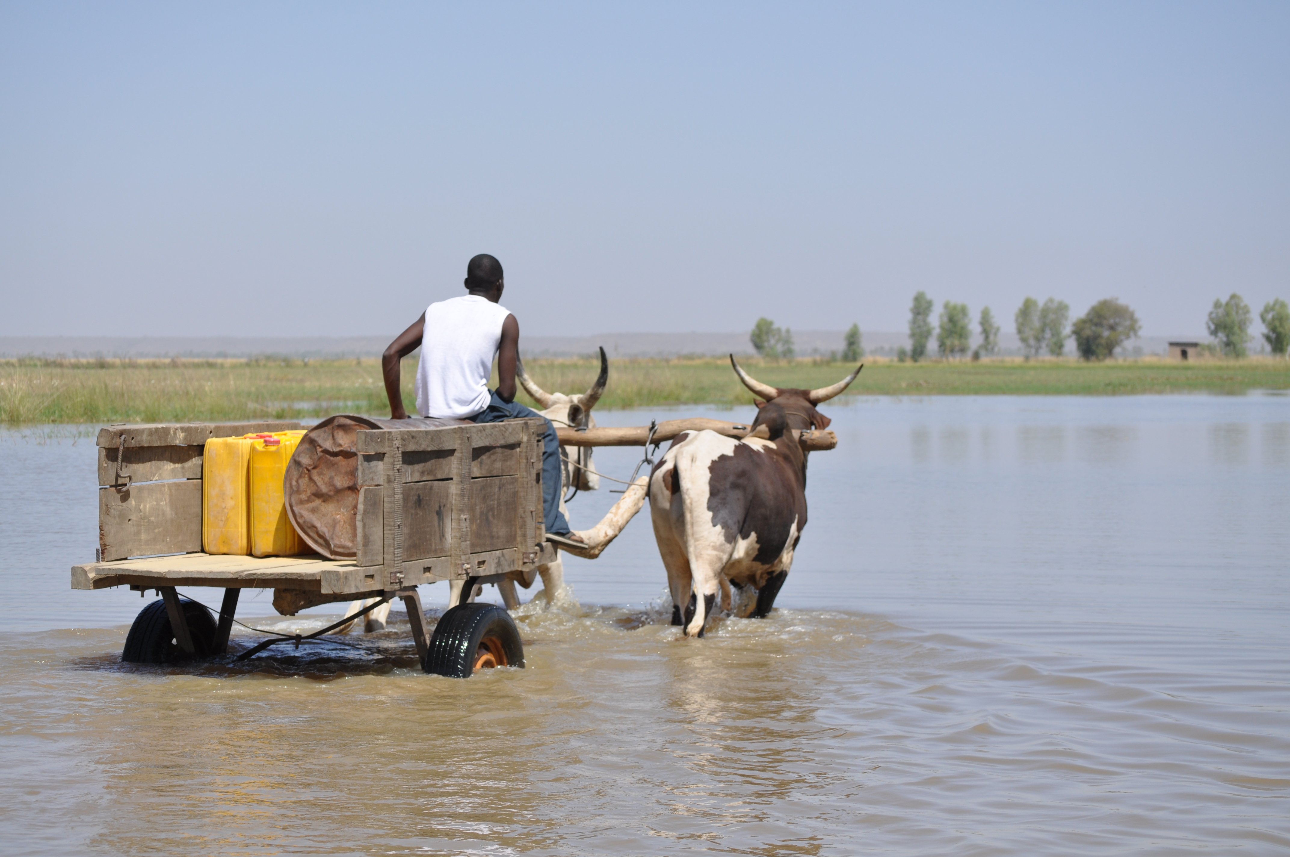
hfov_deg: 20.9
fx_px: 3489
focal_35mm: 98
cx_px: 645
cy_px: 428
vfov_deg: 14.0
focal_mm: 65
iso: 200
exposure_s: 1/800
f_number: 7.1
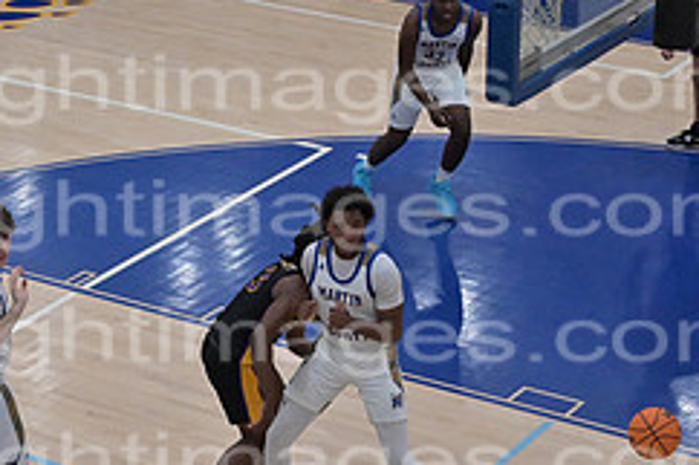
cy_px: 404
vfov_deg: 11.3
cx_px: 113
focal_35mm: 120
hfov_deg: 16.9
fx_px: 2328
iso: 4000
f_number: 4
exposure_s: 1/800
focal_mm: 50
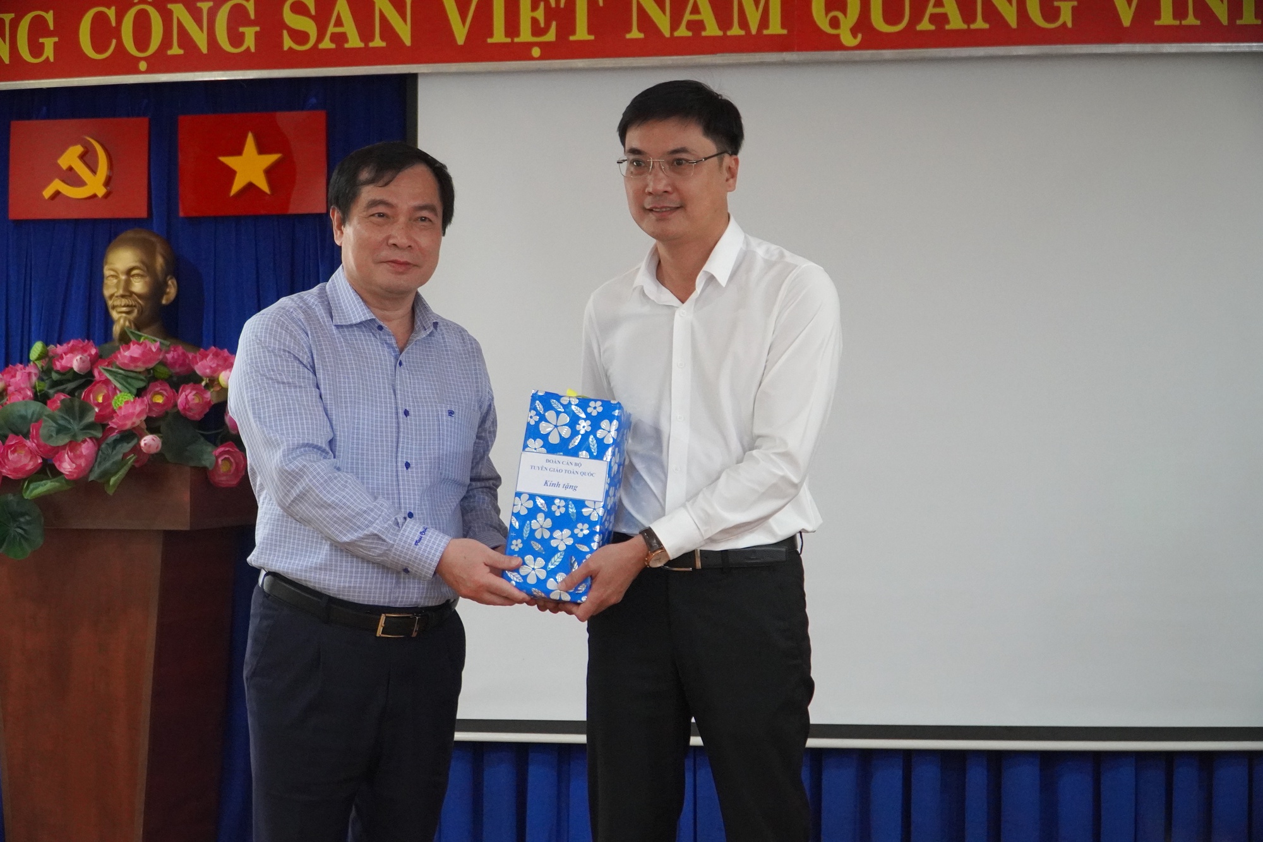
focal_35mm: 52
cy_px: 421
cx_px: 632
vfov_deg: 25.7
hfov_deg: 37.9
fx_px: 1842
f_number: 4
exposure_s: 1/160
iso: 4000
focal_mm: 35
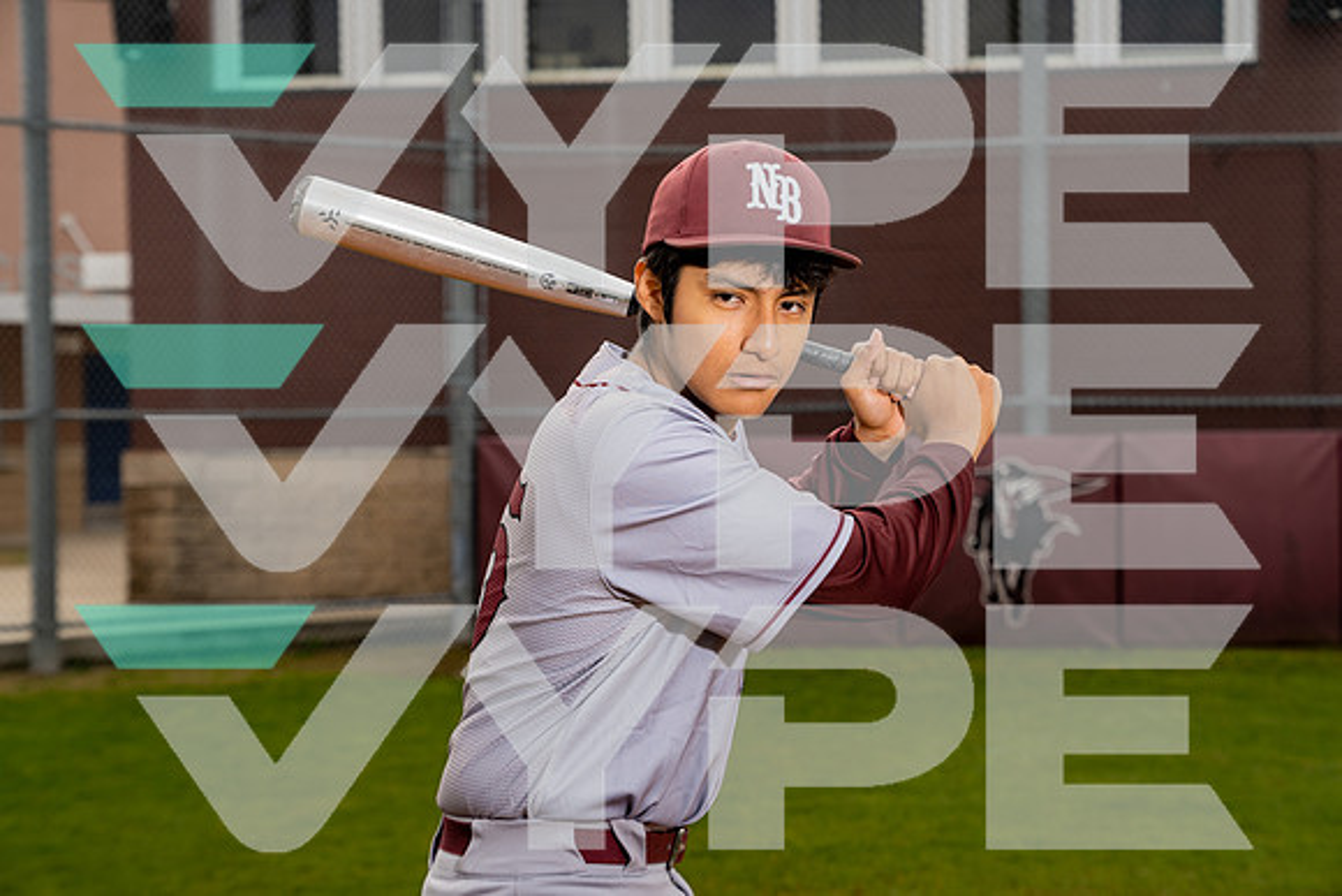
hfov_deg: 28.8
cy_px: 448
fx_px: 2610
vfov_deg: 19.5
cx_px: 671
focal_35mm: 70
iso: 100
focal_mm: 70
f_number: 5
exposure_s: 1/250
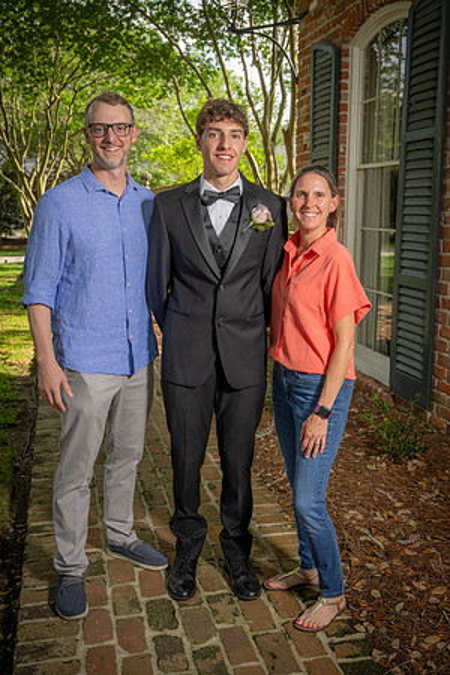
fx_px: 694
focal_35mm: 37
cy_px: 338
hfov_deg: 35.9
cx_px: 225
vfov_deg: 51.9
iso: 100
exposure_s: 1/160
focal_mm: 37
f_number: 5.6
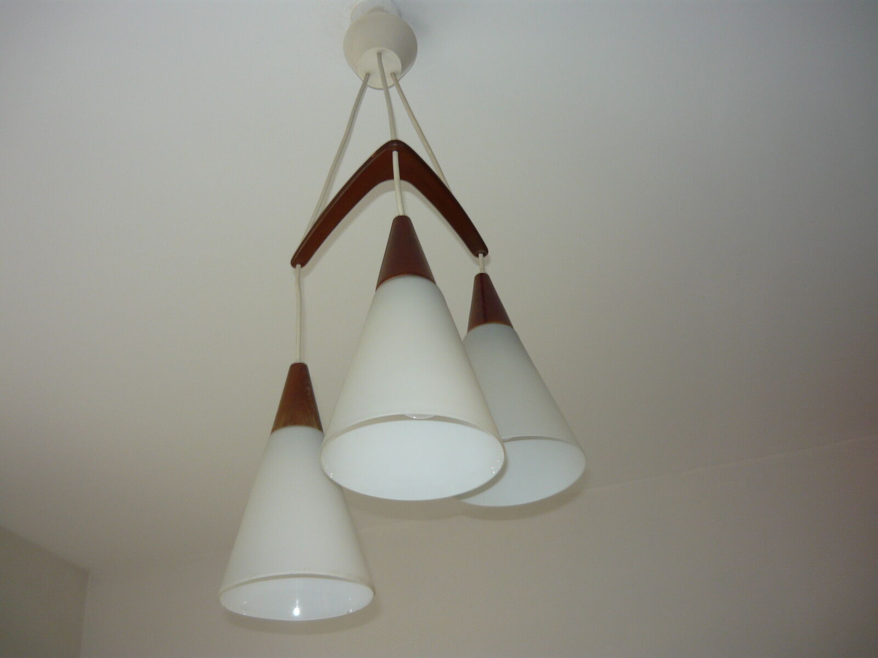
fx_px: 837
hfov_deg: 55.4
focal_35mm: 33
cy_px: 329
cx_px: 439
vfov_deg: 42.9
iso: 100
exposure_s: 1/30
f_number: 2.8
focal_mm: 5.5
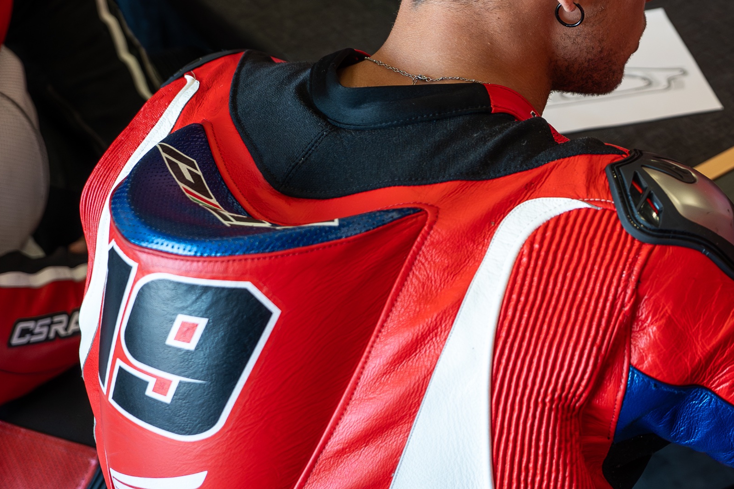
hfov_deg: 30.5
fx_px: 1244
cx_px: 742
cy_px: 63
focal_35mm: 61
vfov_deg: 21.8
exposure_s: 1/800
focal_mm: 20
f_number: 2
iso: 500
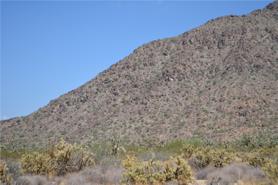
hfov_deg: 24.6
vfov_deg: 16.6
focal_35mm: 82
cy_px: 92
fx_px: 637
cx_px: 139
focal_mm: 55
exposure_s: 1/1600
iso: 400
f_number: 6.3
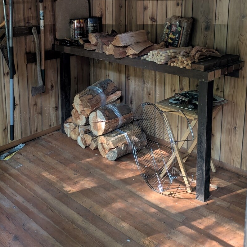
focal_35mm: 40
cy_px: 53
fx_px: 323
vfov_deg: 40.3
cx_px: 88
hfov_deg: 41.5
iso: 538
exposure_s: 1/20
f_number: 1.89
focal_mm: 5.43
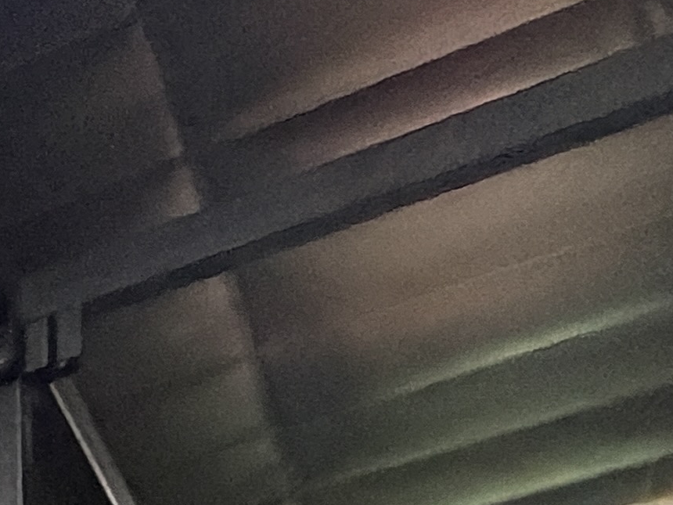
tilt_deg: -2.4
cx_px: -1289
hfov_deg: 11.9
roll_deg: +3.3
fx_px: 1808
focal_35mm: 93
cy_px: 1415
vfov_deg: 11.3
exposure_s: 1/60
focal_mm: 2.22
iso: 1000
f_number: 2.2
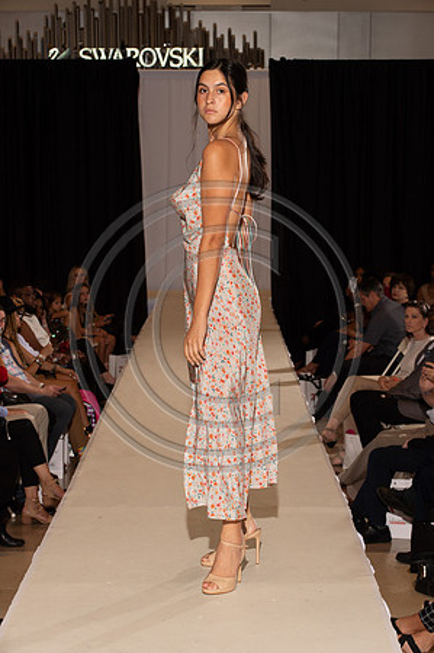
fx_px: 1631
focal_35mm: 90
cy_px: 326
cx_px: 217
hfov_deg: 15.2
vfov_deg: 22.6
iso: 800
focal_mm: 90
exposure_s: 1/250
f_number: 9
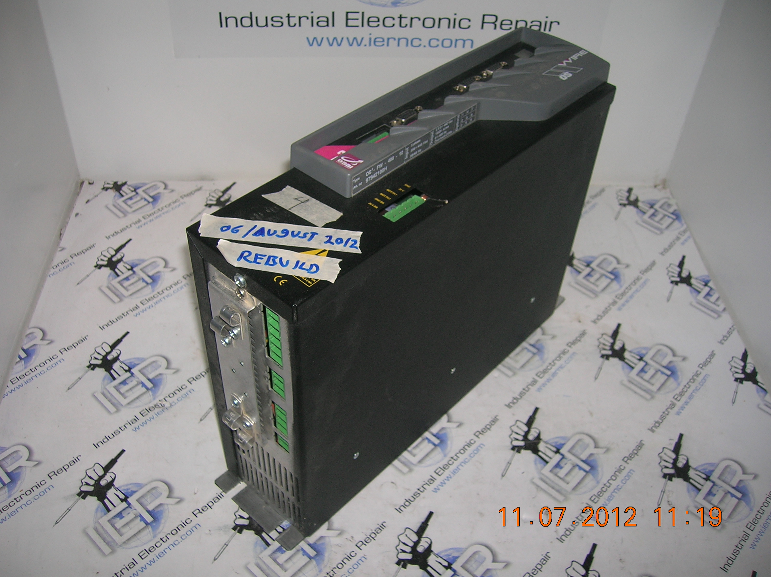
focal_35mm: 34
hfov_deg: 54.0
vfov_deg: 41.7
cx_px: 386
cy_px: 288
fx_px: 757
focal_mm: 5.7
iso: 50
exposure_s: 1/60.1
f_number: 2.9
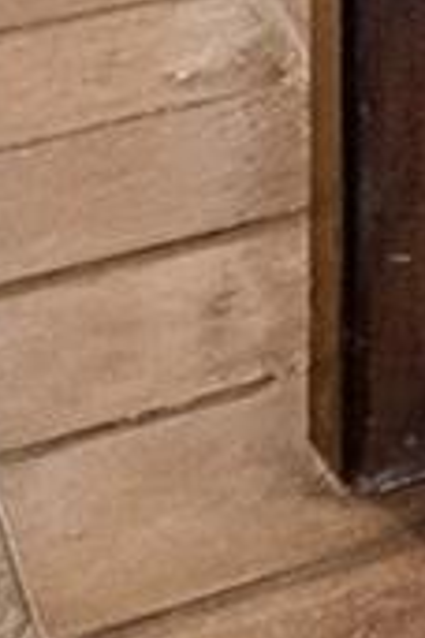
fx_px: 3400
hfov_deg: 5.0
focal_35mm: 192
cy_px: -1338
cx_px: 2468
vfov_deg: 8.7
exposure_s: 1/4
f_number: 8
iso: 1000
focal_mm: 16
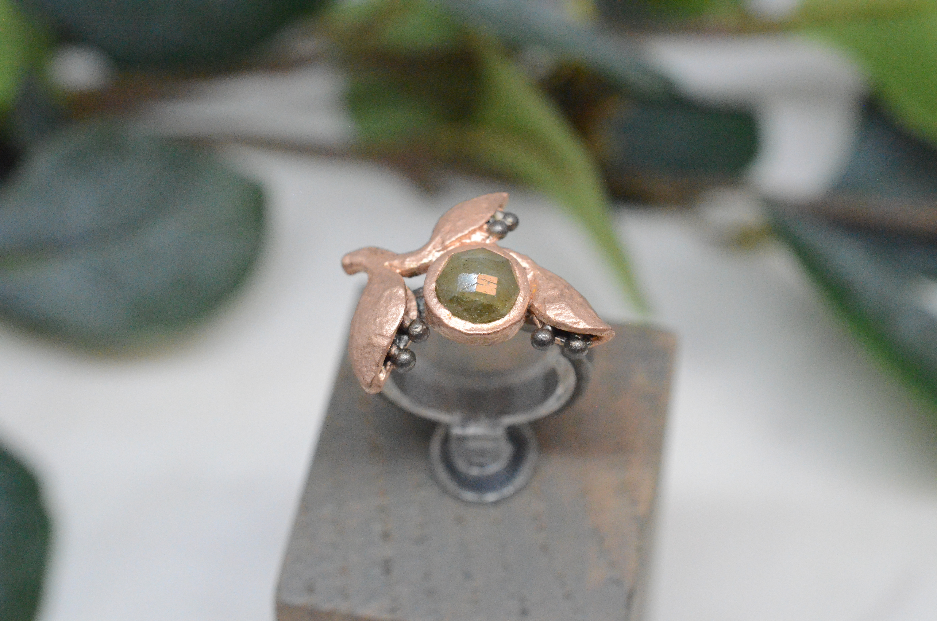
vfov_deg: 22.5
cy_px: 310
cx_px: 468
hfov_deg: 33.5
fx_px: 1558
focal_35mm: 60
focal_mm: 40
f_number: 8
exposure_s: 1/800
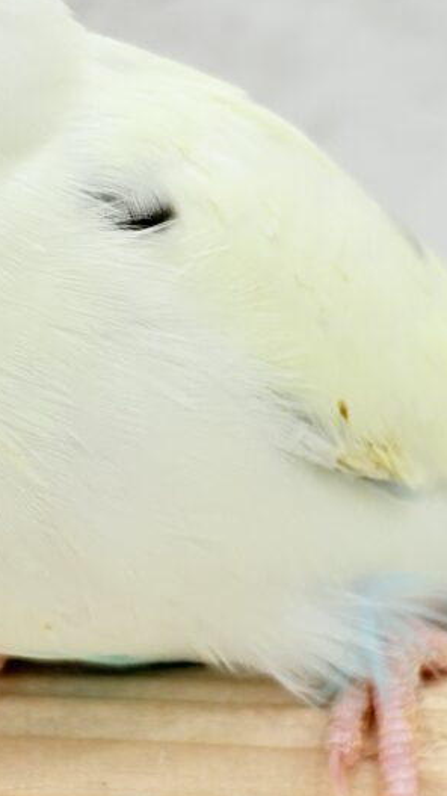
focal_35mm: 129
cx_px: 172
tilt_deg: -3.7
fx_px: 2721
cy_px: 332
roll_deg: +2.2
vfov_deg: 16.6
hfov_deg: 9.4
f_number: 1.6
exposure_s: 1/100
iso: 64
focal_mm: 5.96
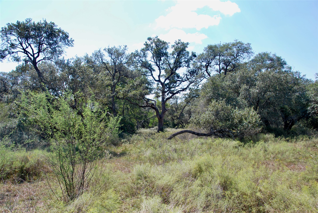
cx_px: 159
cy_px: 106
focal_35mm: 33
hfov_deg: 57.2
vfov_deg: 40.1
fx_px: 292
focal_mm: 22
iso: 100
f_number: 7.1
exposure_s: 1/200
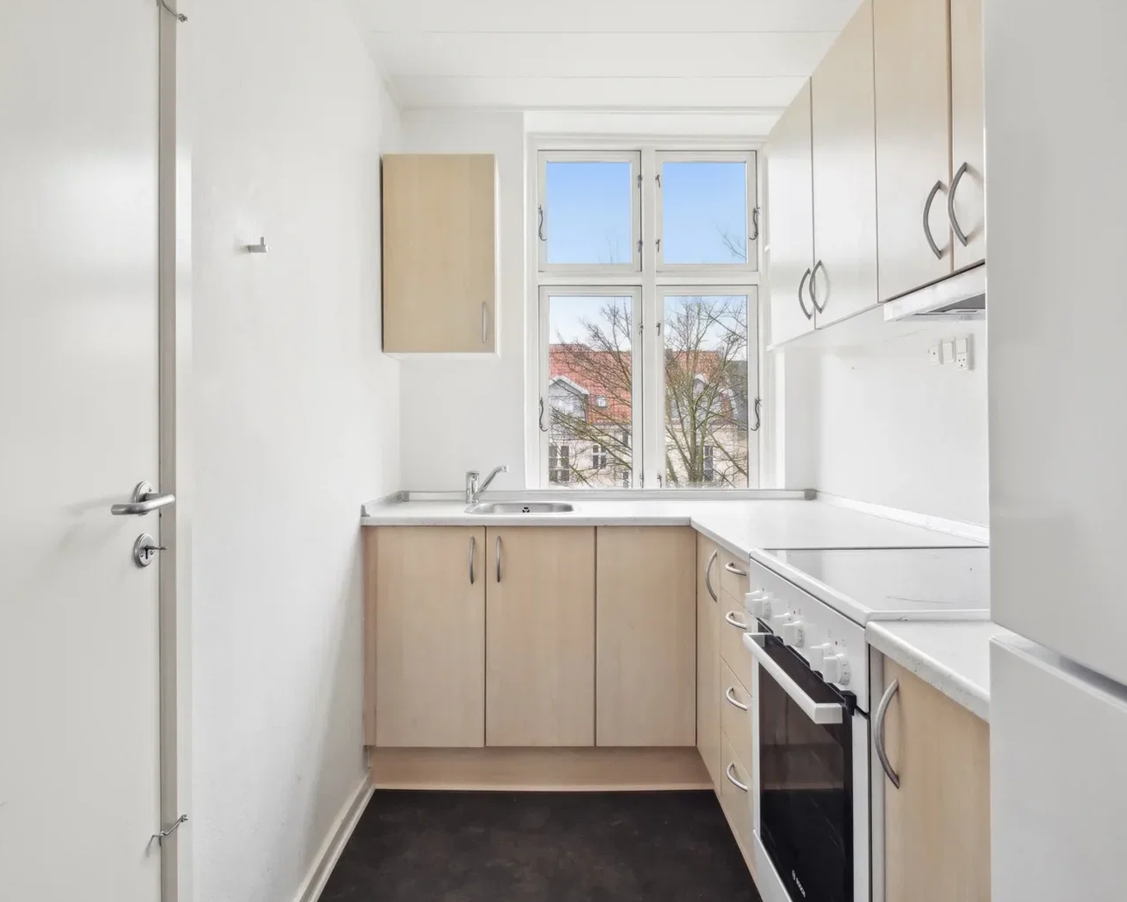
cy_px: 442
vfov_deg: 65.5
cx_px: 583
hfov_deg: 77.6
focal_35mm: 21
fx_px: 701
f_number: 8
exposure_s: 1/1.25
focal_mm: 12
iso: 800
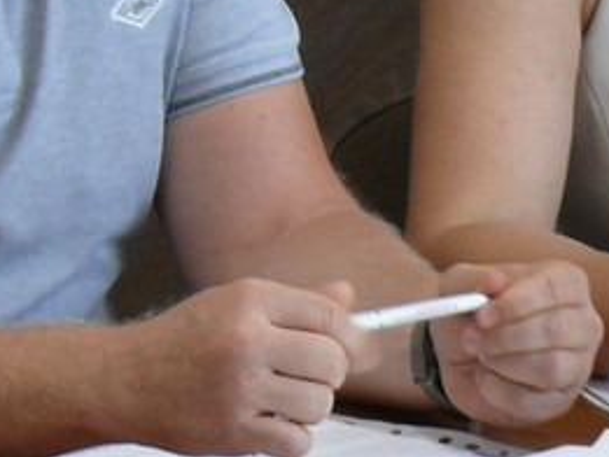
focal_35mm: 414
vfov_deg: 3.6
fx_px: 7287
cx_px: 9
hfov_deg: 4.8
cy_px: -72
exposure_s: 1/30
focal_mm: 16
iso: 100
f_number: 3.2
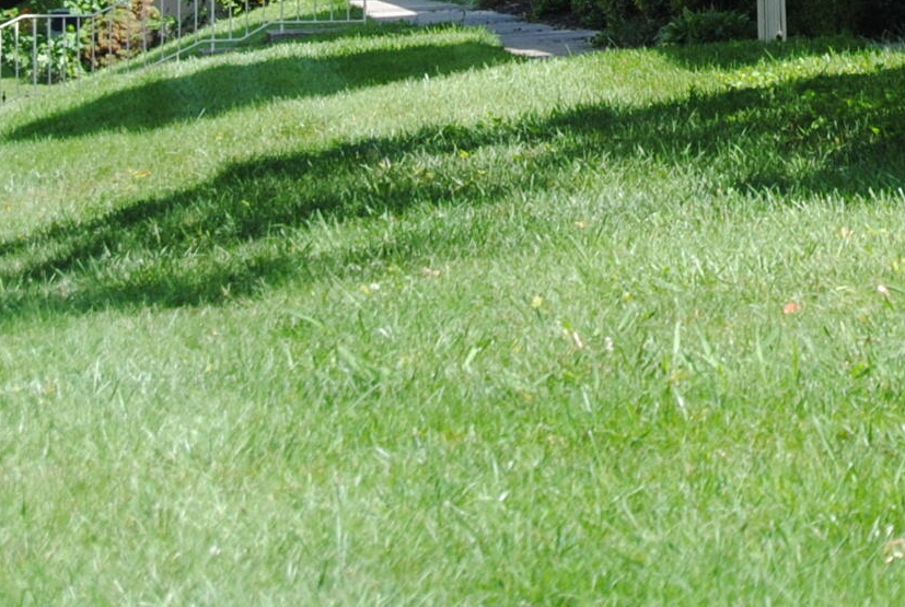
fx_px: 7273
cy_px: -430
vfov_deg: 4.7
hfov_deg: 7.1
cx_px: 1074
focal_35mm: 289
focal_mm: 55
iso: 100
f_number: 5.6
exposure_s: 1/160
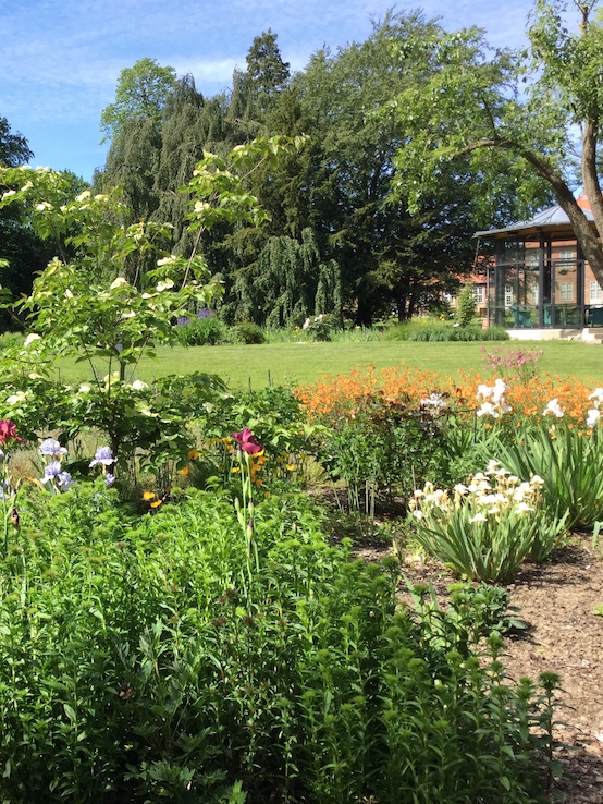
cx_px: 84
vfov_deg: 43.8
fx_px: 998
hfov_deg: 32.3
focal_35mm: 43
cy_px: 415
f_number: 2.4
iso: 25
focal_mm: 3.3
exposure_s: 1/491
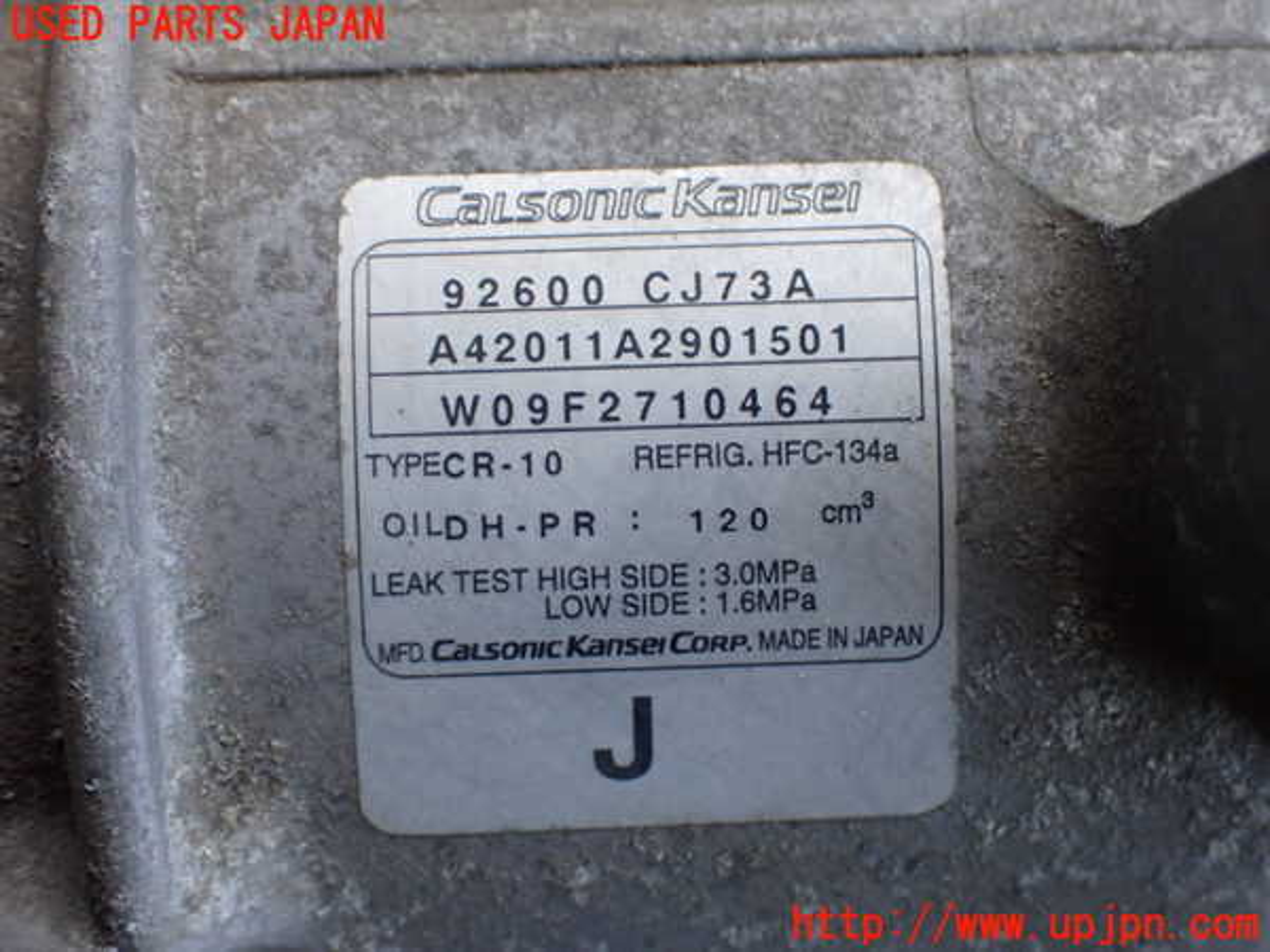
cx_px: 635
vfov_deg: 29.1
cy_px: 476
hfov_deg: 38.2
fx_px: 1834
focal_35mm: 50
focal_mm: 9.01
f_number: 3.2
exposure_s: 1/200
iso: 500
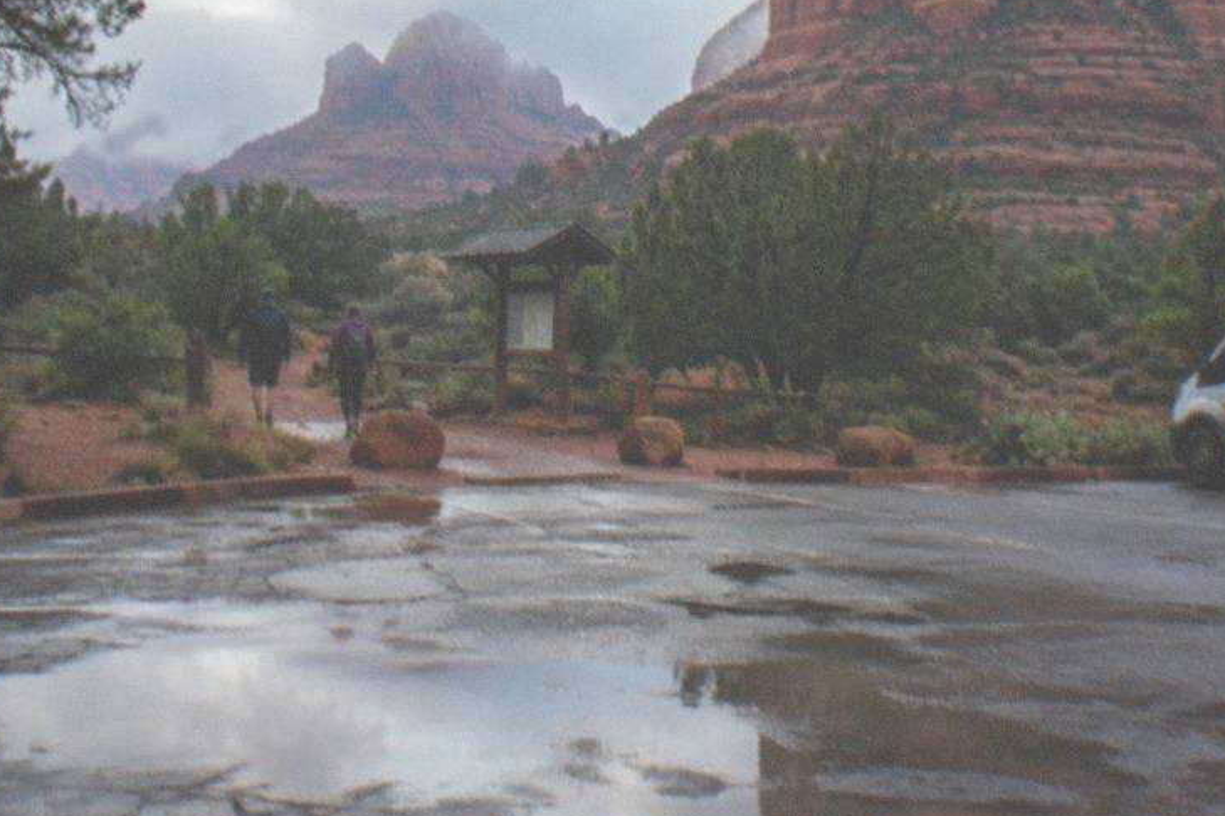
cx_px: 603
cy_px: 297
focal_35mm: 48
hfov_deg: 41.1
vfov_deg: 28.0
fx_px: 1633
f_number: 5
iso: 500
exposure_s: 1/1000
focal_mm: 35
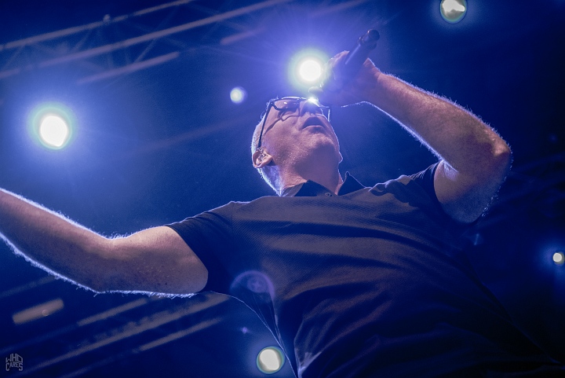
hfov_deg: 32.4
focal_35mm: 62
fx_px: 974
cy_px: 189
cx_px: 282
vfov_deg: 21.9
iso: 1250
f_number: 2.8
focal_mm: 62
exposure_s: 1/100
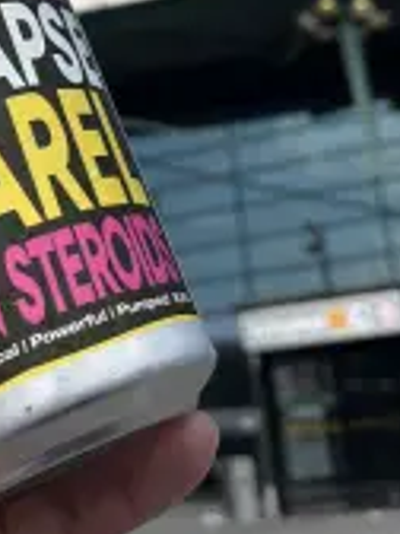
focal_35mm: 62
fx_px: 955
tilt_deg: +27.1
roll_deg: +6.4
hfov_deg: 23.4
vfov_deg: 28.4
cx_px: 102
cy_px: -54
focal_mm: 5.1
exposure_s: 1/3215
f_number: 1.6
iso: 50
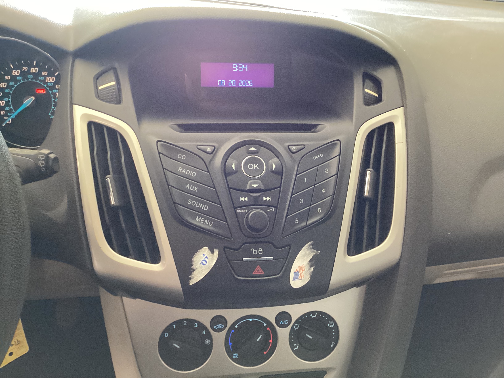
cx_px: 252
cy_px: 189
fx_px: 451
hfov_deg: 58.4
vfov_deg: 45.4
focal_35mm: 31
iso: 320
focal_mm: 3.3
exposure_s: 1/60
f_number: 2.4
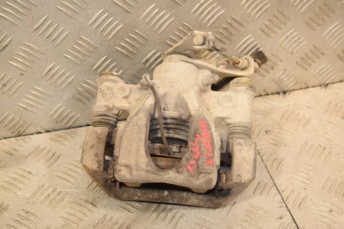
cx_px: 172
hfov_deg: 33.4
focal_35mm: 60
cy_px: 114
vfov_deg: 22.6
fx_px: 573
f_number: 6.3
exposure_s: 1/200
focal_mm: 40
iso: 800
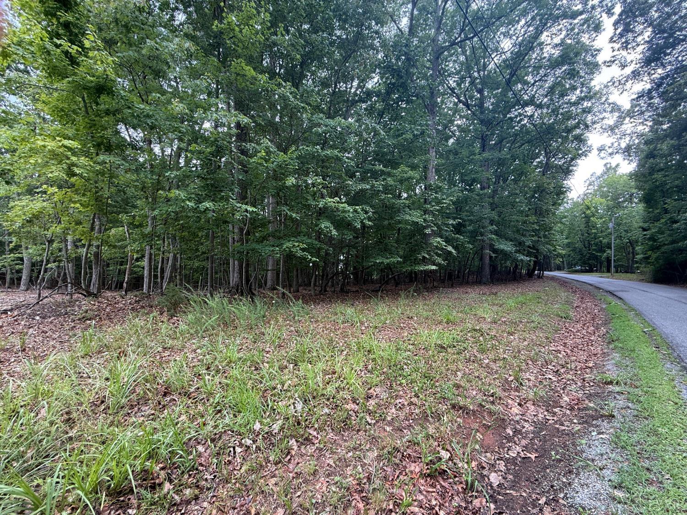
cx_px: 344
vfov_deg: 85.7
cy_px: 258
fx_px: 278
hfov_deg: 102.1
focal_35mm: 14
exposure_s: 1/99
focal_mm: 2.22
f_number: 2.2
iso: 64
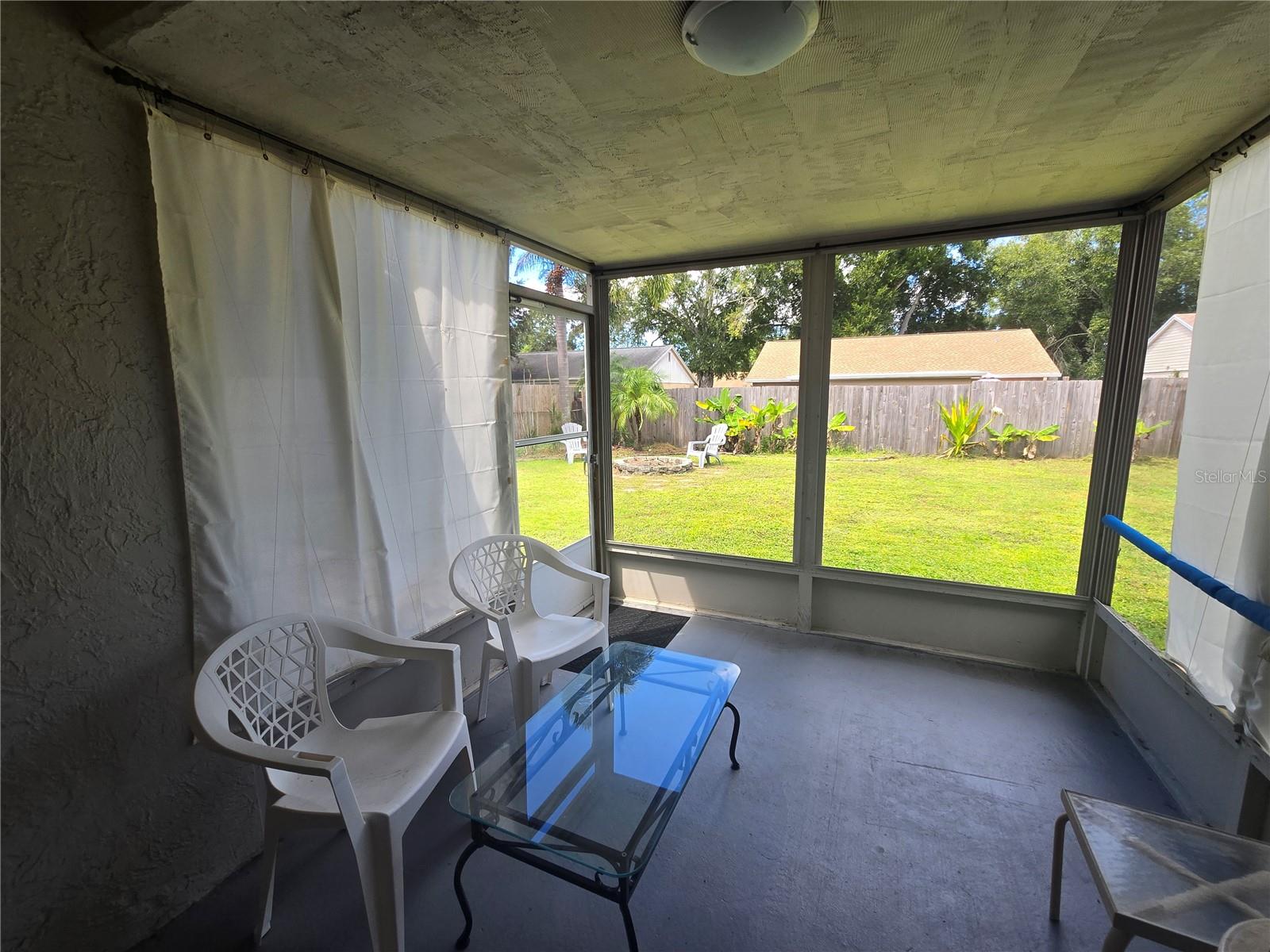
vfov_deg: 89.9
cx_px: 635
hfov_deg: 106.2
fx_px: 477
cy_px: 476
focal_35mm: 13
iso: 50
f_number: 2.2
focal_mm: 2.2
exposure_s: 1/175
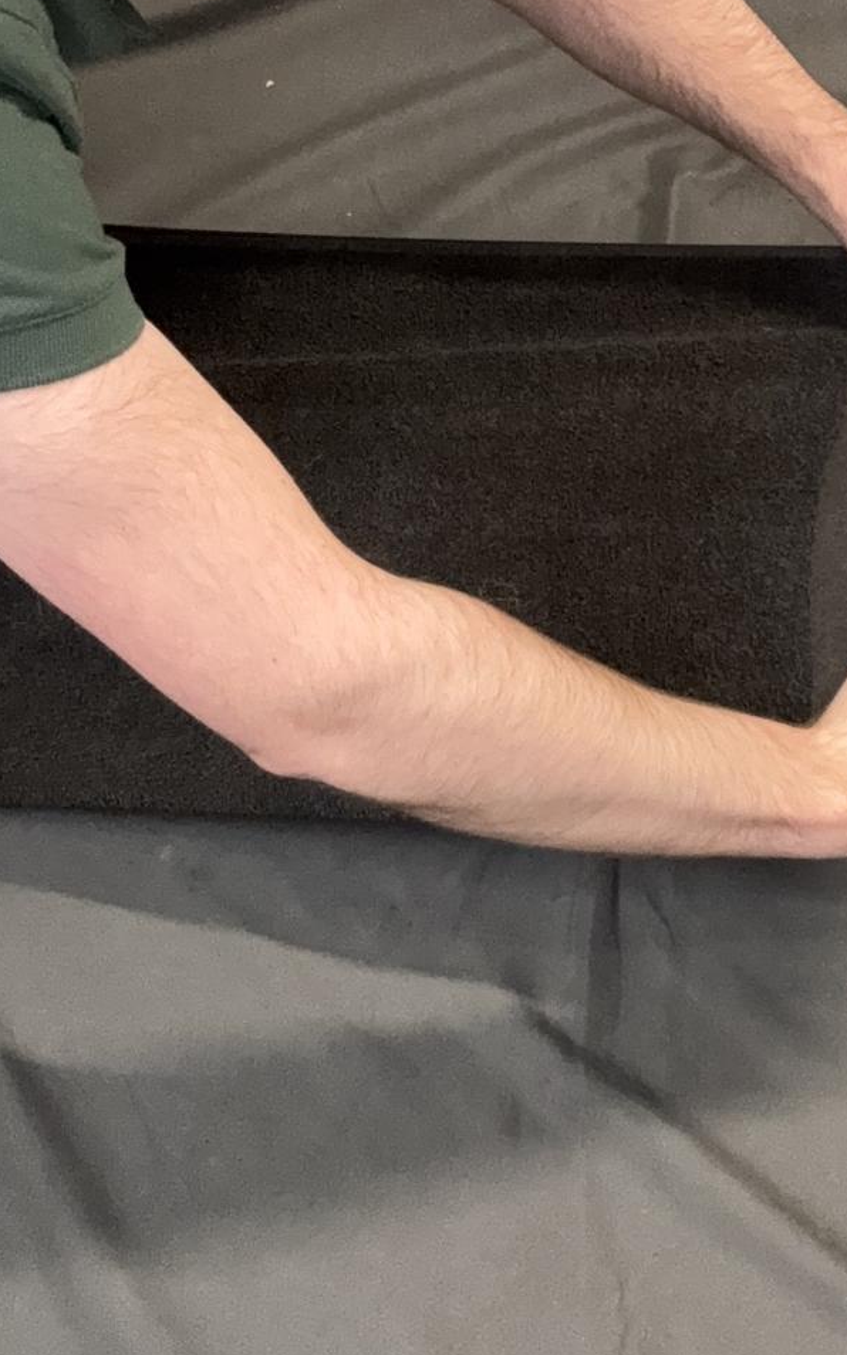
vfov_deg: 33.3
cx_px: 748
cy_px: 324
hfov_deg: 21.2
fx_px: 2217
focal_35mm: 60
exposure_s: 1/60
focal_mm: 2.69
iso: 160
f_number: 1.9
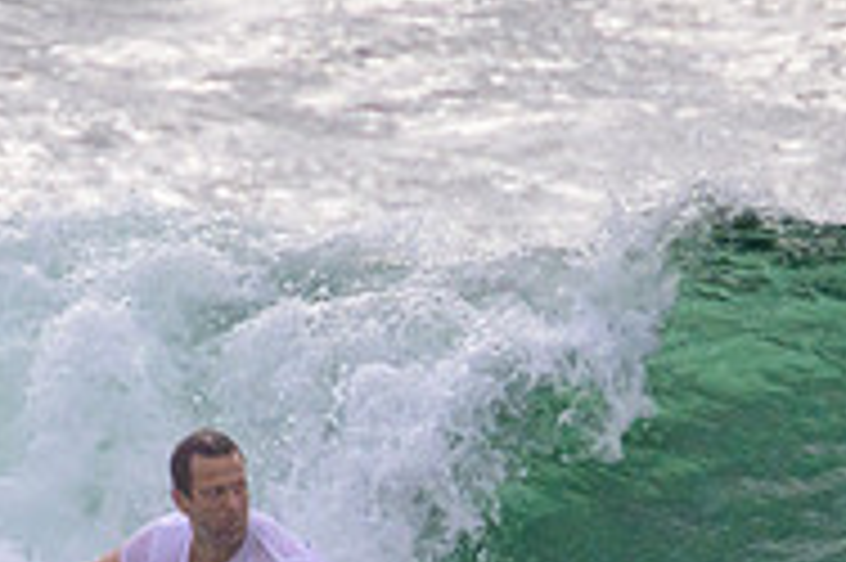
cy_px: 862
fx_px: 75532
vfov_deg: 0.4
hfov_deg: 0.6
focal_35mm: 3217
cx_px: 398
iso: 900
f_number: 11
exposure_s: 1/2000
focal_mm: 800
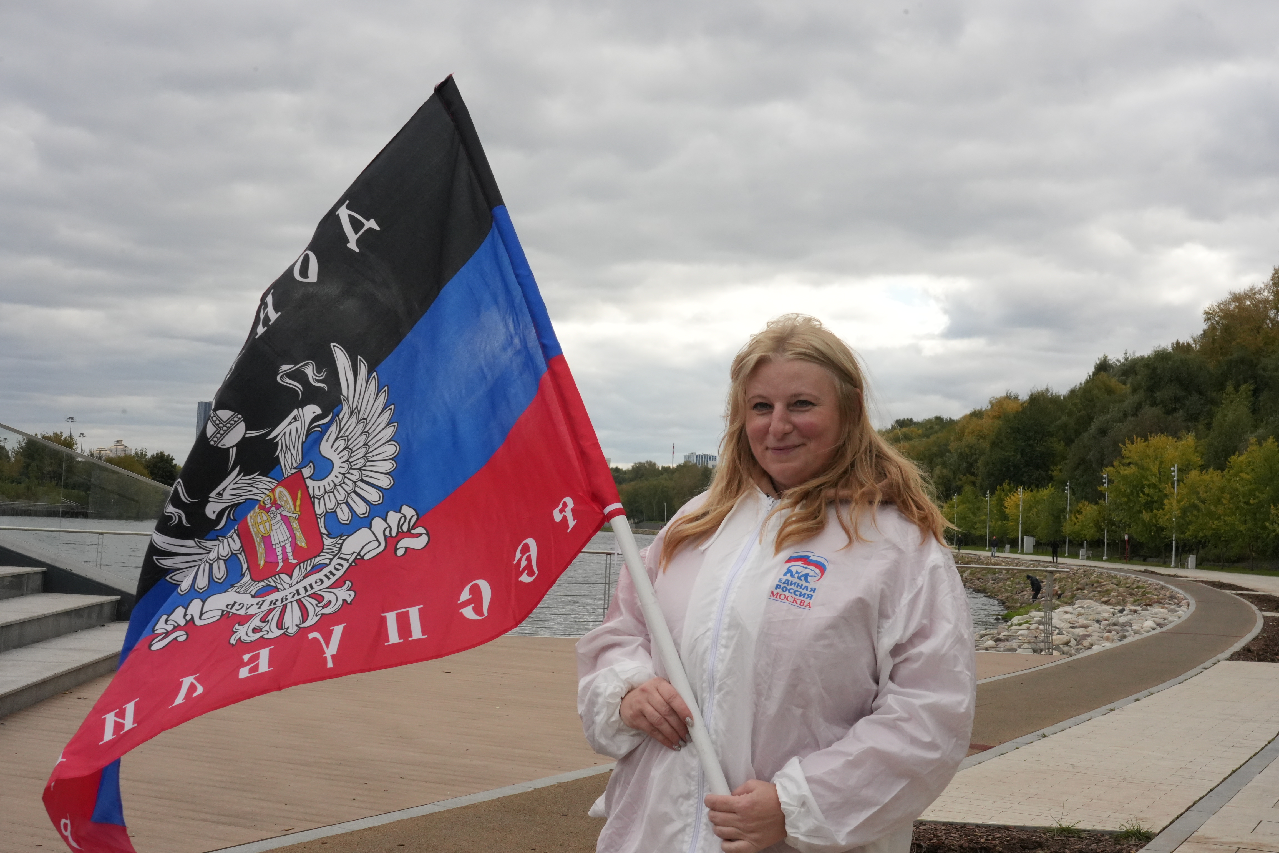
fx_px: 1670
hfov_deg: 41.9
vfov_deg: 28.6
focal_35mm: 47
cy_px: 426
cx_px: 640
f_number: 20
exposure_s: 1/800
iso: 3200
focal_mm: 47
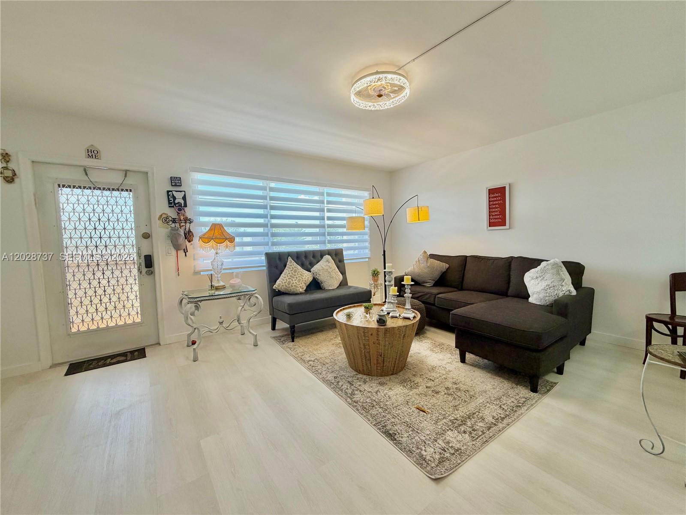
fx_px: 277
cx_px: 343
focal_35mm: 14
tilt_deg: -3.7
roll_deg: +1.9
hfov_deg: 102.1
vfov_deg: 85.7
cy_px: 258
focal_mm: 2.22
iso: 50
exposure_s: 1/120
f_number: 2.2
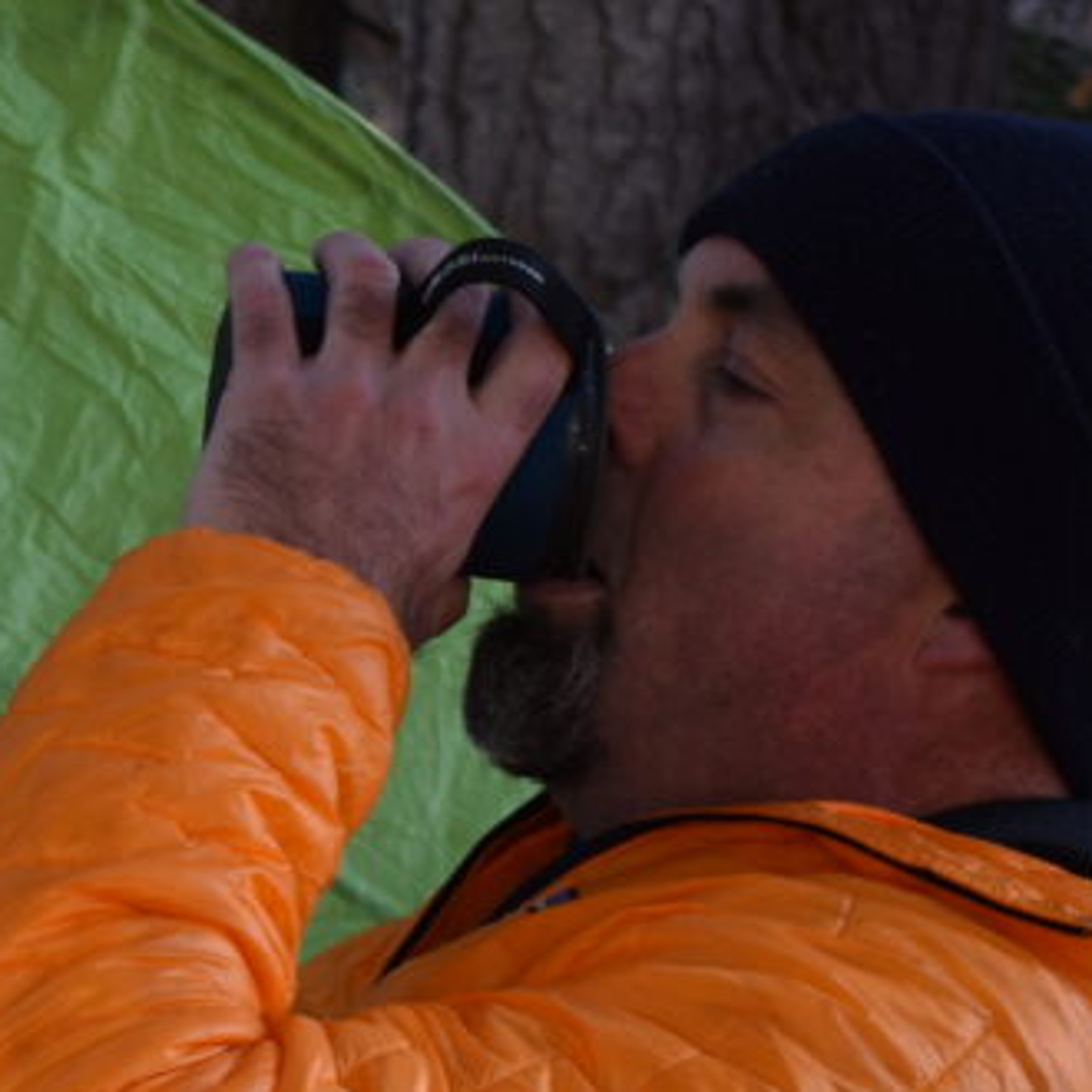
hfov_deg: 9.1
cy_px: 1191
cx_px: -884
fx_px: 6566
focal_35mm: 184
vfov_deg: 9.4
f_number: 4.2
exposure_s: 1/60
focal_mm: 31
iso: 100
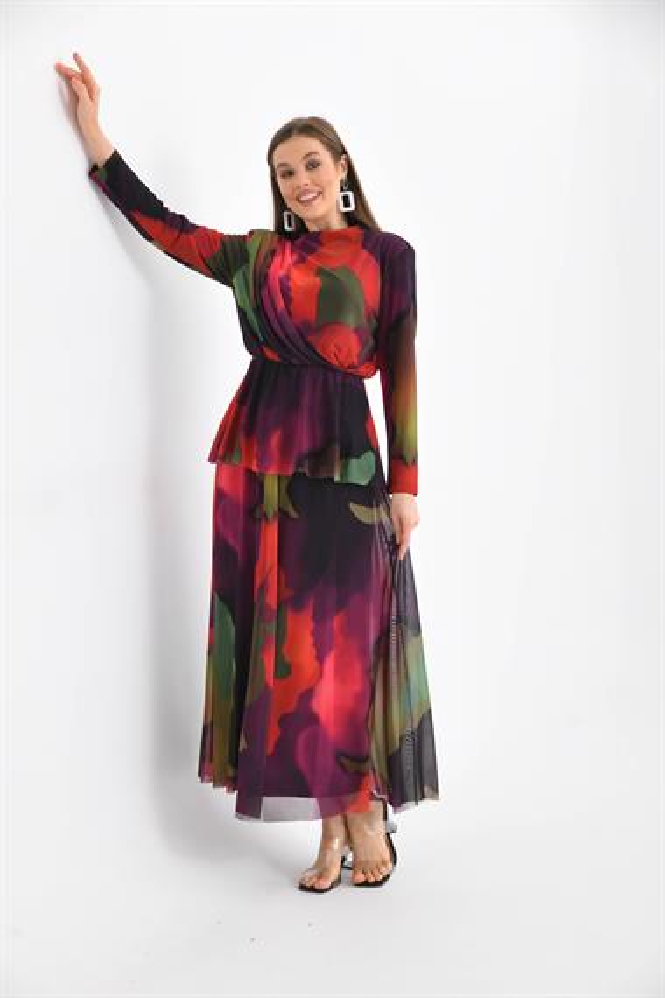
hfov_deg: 21.9
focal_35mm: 62
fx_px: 1718
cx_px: 332
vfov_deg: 32.4
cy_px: 499
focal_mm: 62
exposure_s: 1/125
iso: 200
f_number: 7.1
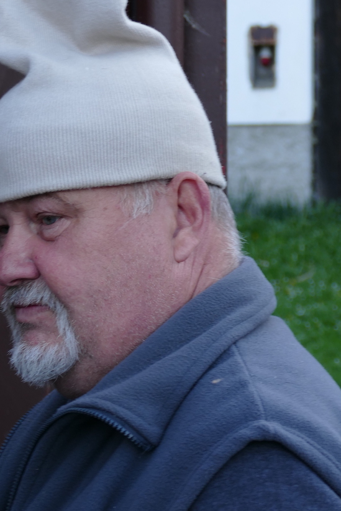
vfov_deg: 16.6
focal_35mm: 123
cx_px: 179
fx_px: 1748
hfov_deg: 11.1
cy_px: 219
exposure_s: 1/15
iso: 125
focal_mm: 24
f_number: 3.6
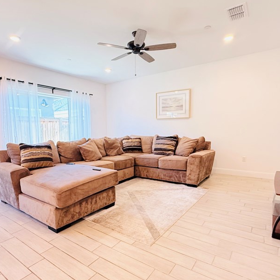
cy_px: 144
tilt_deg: -4.9
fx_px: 192
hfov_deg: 72.1
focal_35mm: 21
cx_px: 136
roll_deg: +1.2
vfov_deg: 72.1
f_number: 2.2
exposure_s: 1/60
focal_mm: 2.22
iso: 250
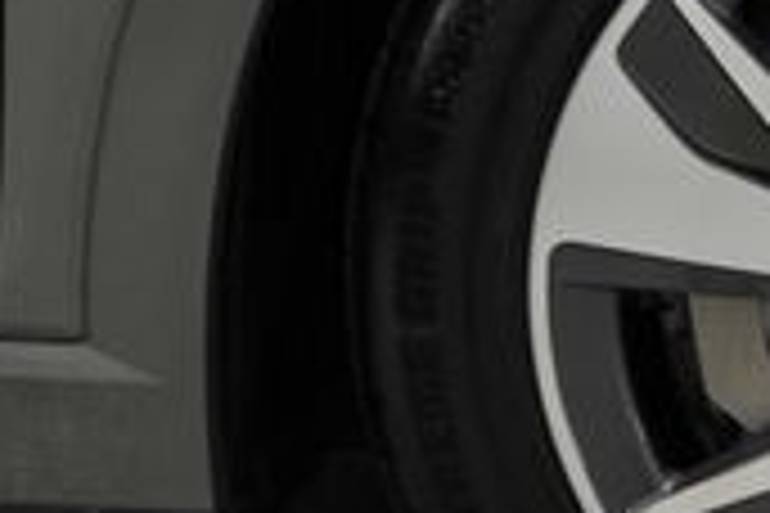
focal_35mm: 157
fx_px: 3358
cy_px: 101
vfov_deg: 8.7
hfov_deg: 12.6
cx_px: 1036
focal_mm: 28
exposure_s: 1/40
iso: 250
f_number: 3.2
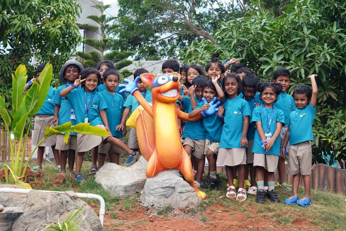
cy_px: 116
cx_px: 173
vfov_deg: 15.4
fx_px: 855
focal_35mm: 89
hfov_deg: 22.9
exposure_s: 1/200
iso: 400
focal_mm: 89
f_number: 8
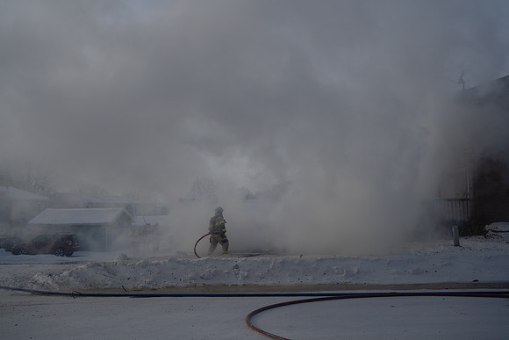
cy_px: 170
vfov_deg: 37.2
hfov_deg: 53.6
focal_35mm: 36
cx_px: 254
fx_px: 504
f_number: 5
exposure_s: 1/3200
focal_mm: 35
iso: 125
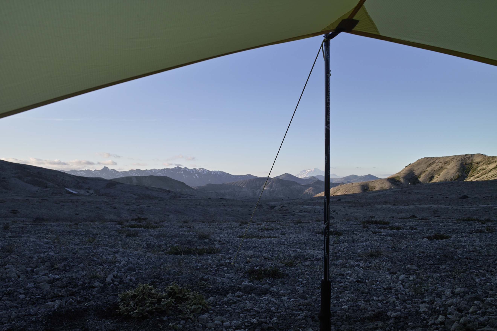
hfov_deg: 65.5
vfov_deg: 46.4
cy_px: 166
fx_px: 387
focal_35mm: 28
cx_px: 248
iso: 100
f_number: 6.3
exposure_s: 1/125
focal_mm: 16.6
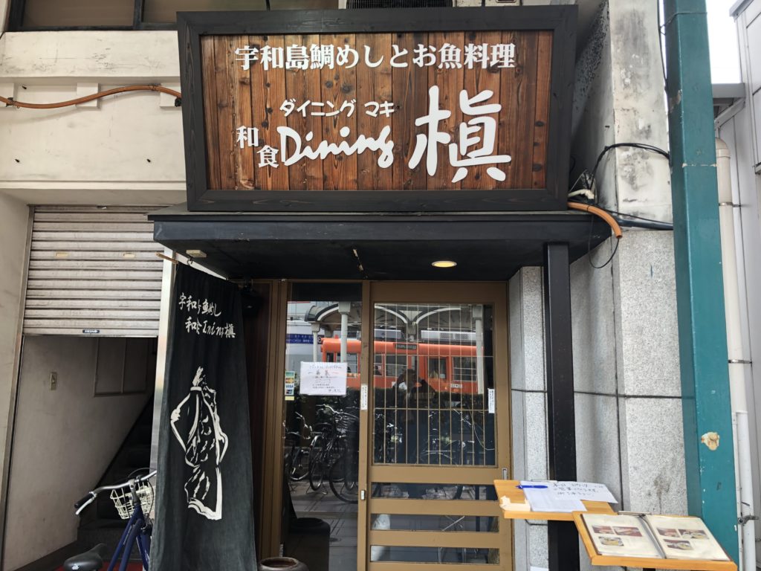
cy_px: 286
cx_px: 380
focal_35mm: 28
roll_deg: -0.5
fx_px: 616
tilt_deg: +9.8
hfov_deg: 63.4
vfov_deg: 49.7
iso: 40
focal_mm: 3.99
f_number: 1.8
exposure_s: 1/120
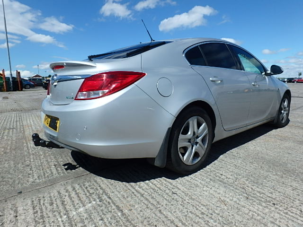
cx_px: 152
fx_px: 201
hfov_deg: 73.9
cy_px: 114
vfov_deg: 58.9
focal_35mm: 23
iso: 125
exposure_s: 1/640
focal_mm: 4
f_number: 6.3
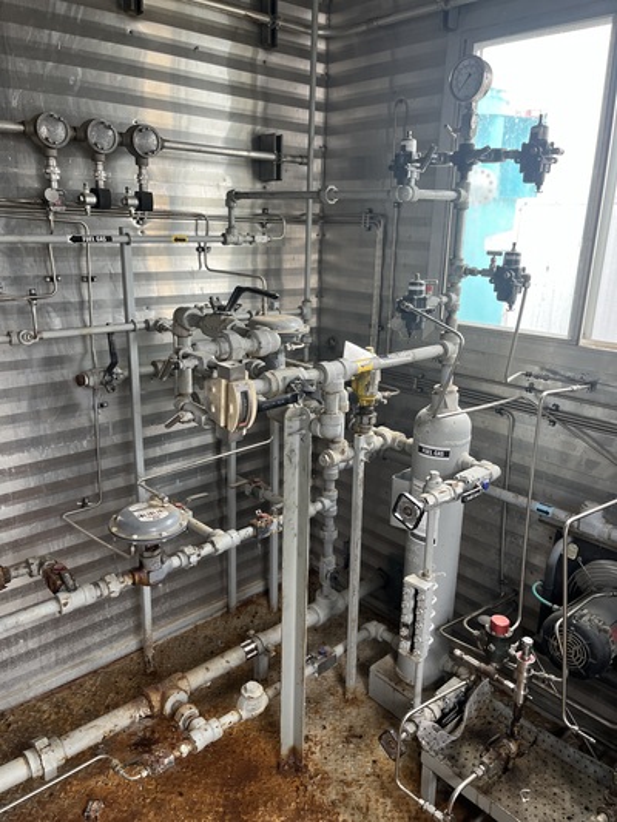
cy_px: 411
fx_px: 618
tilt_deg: -16.4
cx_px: 308
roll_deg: -2.4
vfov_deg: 67.3
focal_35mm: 26
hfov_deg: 53.1
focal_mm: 5.1
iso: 125
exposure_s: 1/96
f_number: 1.6
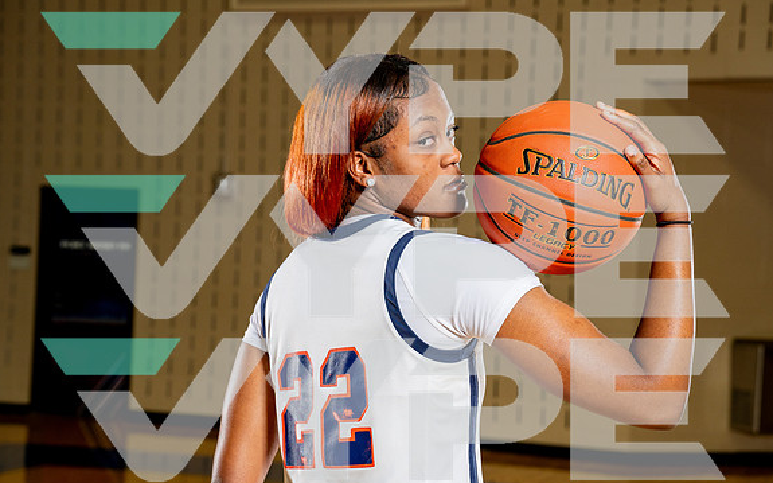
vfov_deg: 18.1
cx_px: 387
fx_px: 1516
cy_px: 247
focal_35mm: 72
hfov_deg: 28.6
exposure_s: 1/250
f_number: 5.6
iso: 400
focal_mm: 70
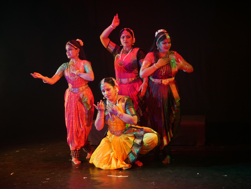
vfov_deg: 27.1
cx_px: 126
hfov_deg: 35.5
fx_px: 392
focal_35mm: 54
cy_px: 94
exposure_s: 1/60
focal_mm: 27
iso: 2000
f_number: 4.6
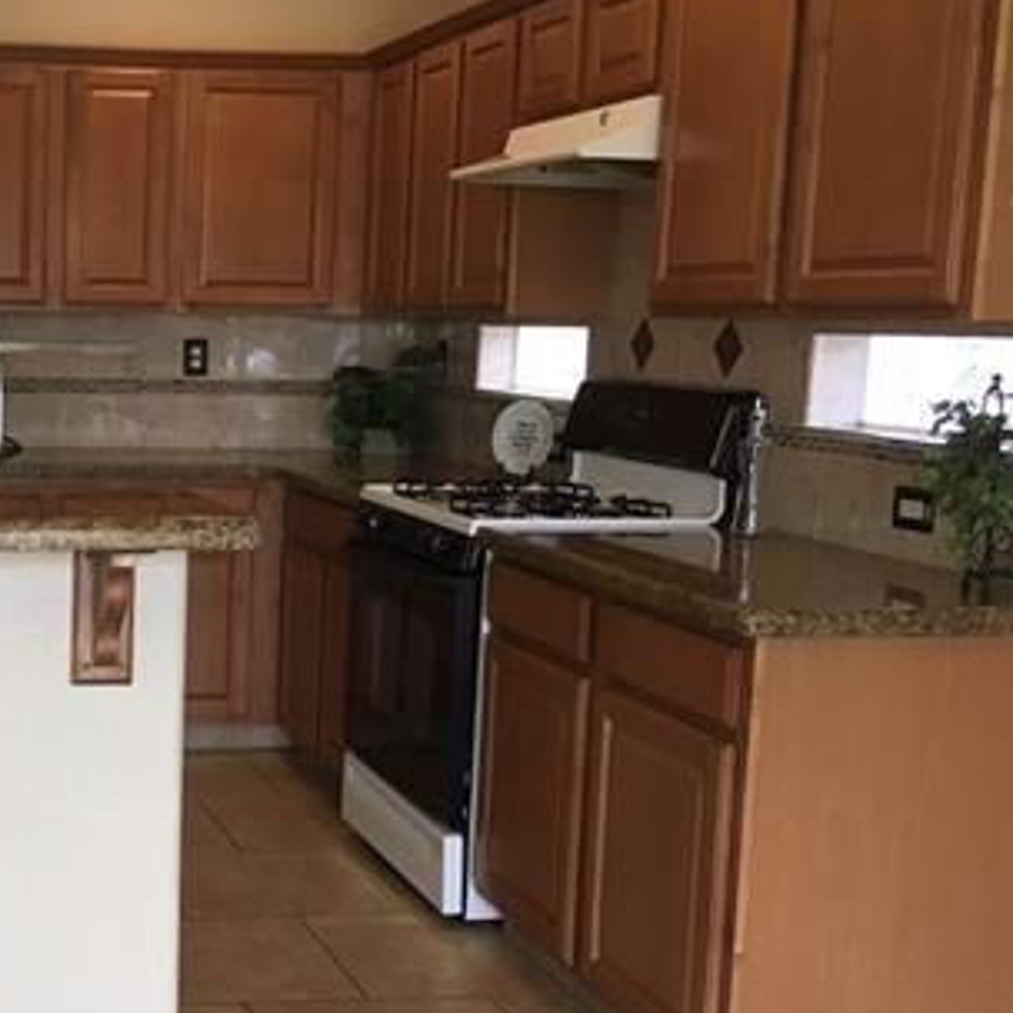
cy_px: 606
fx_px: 1788
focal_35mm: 54
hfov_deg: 29.6
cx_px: 13
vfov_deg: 31.5
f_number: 2.2
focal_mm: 4.15
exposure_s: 1/30
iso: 32
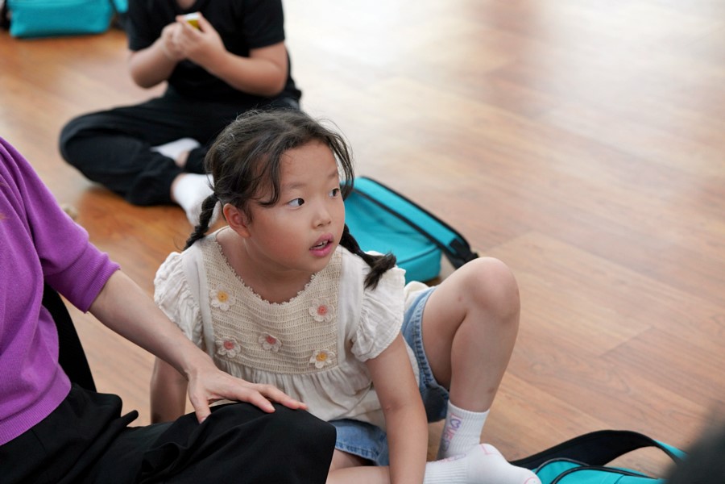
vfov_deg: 19.5
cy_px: 242
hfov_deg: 28.8
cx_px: 362
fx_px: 1410
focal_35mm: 70
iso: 1250
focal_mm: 70
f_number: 4
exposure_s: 1/160
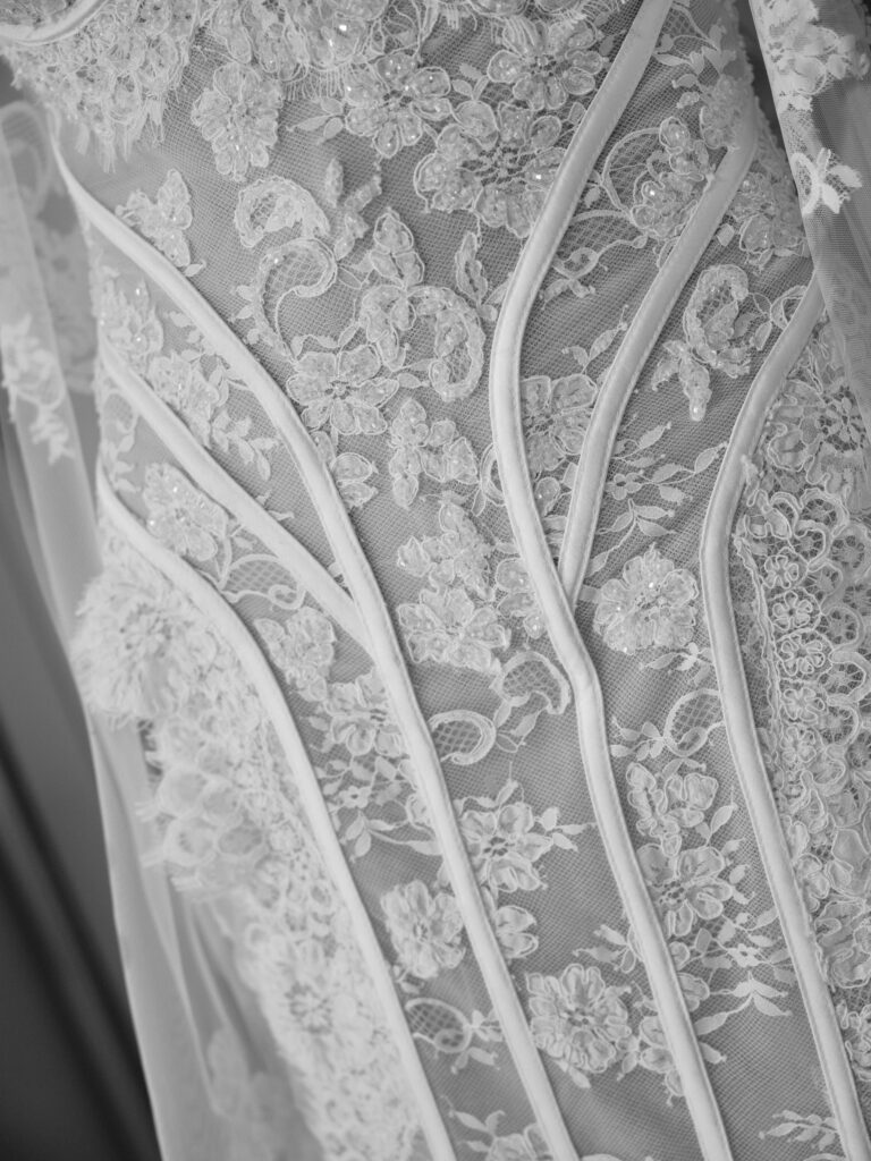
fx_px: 1711
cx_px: 436
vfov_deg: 37.5
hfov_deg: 28.6
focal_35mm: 51
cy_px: 580
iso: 800
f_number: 4
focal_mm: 64
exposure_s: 1/125
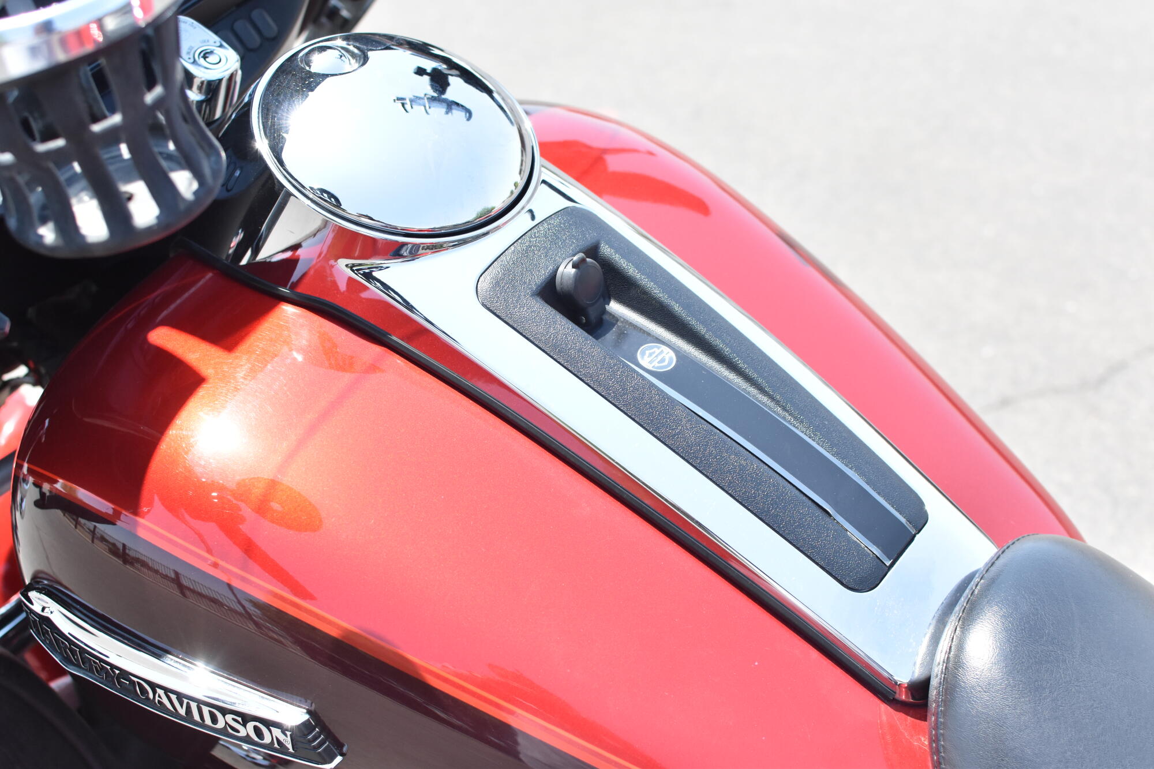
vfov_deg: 25.7
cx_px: 577
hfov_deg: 37.9
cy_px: 384
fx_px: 1683
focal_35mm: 52
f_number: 4.5
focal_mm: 35
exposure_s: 1/1600
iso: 800
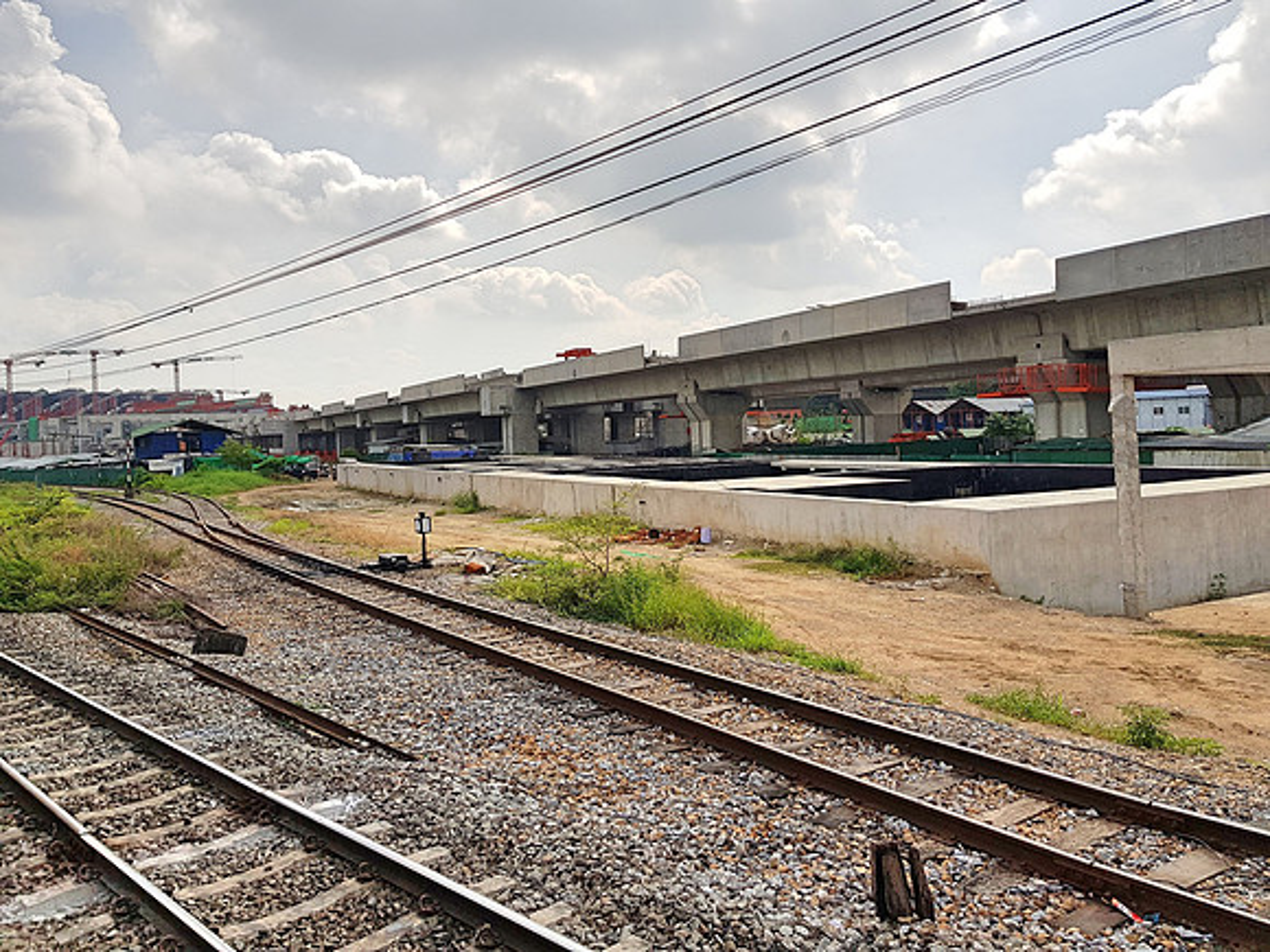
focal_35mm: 26
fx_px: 954
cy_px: 476
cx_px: 635
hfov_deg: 67.3
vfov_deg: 53.1
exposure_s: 1/3496
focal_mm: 4.2
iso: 40
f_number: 1.7
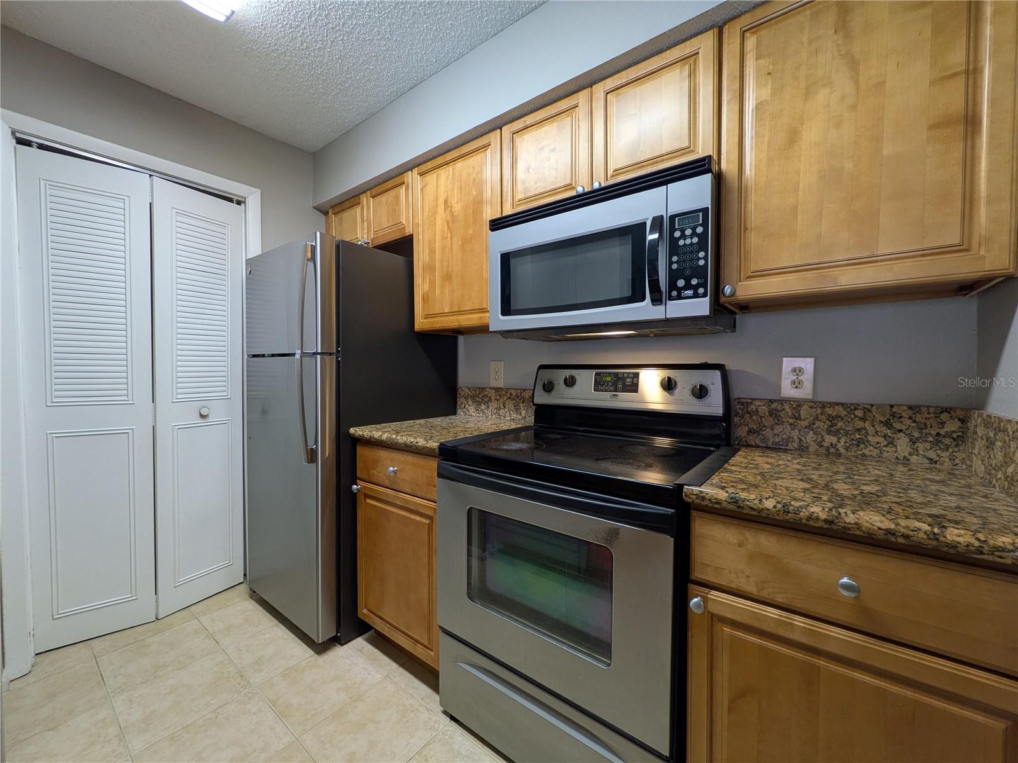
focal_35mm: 14
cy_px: 382
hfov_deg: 102.1
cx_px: 509
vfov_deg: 85.7
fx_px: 412
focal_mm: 1.83
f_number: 2.2
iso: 52
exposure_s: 1/24
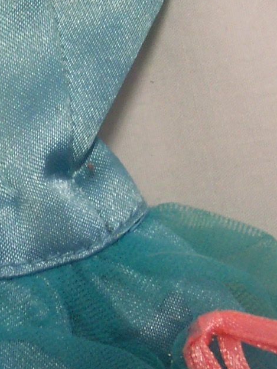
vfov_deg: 20.0
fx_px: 1045
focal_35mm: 98
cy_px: 203
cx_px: -7
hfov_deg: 14.8
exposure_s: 1/45
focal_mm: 5.6
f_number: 2.8
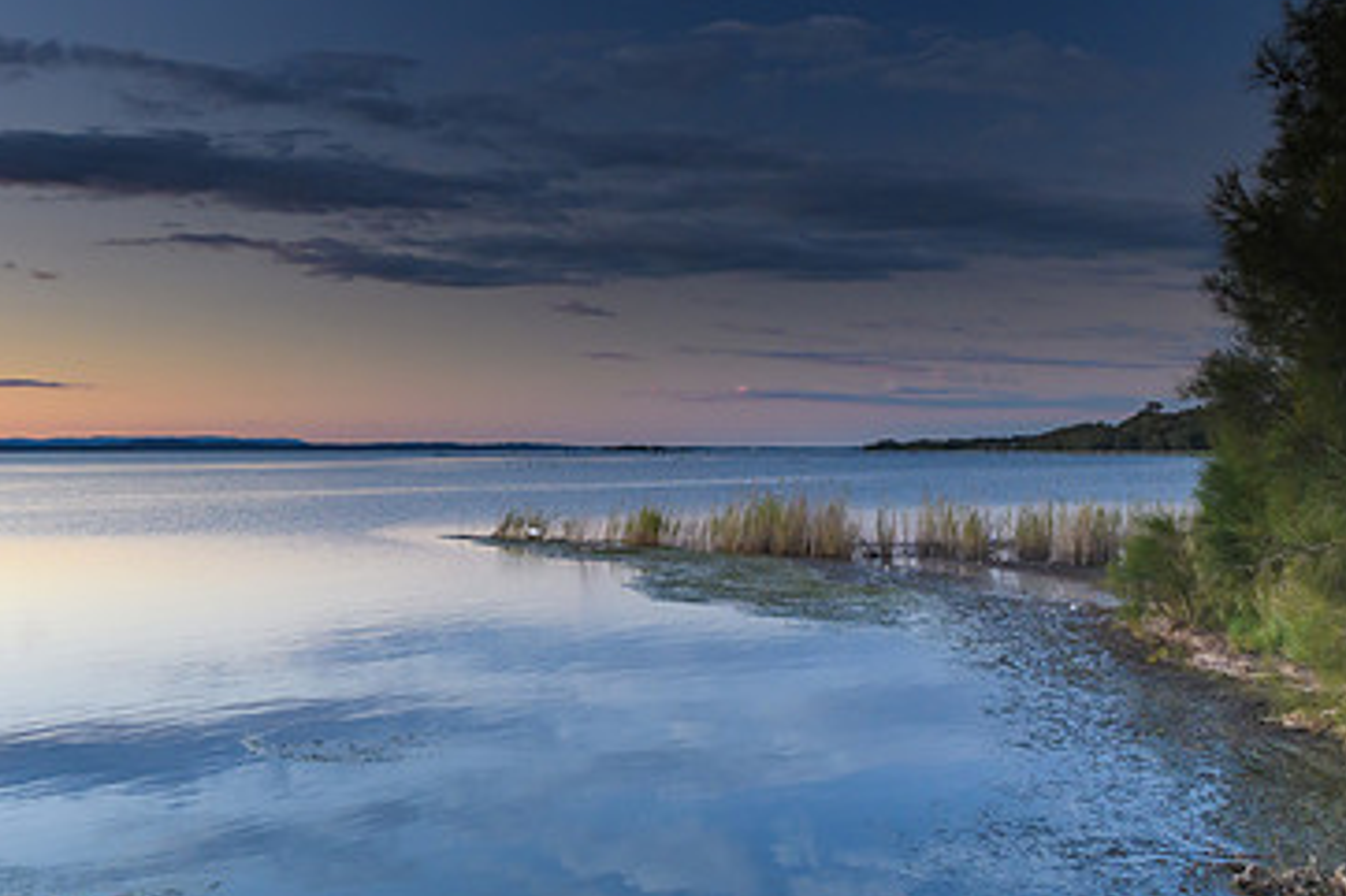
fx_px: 1457
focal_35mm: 39
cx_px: 390
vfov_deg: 33.4
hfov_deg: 48.2
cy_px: 214
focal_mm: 16
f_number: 6.3
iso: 400
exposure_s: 1/25
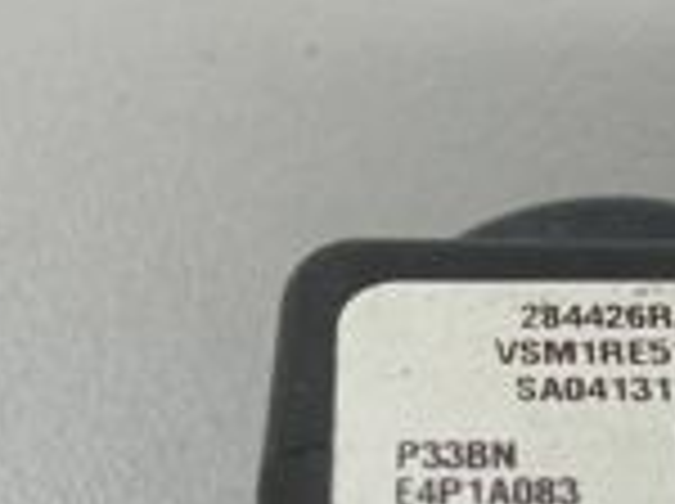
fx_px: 2239
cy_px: 263
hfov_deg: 17.1
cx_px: 504
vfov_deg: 12.8
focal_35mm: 115
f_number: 2.2
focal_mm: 3.79
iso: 375
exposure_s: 1/25
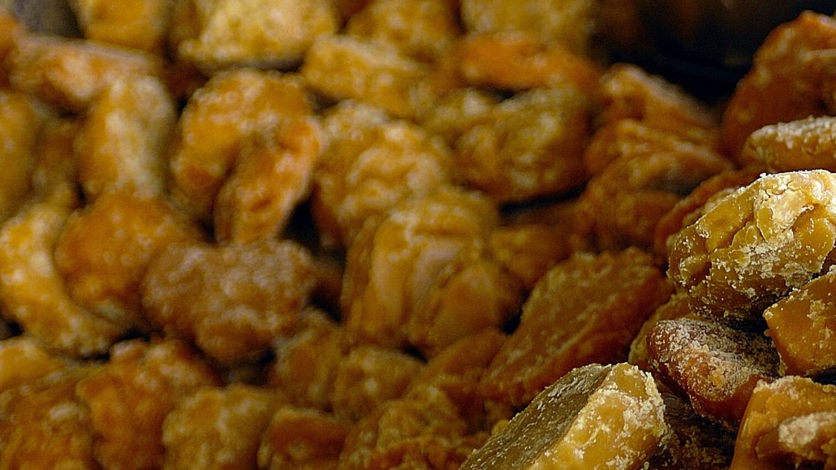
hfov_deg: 10.4
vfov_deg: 5.9
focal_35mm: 206
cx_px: 698
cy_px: 87
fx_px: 4566
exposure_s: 1/30
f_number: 4.5
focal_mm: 66
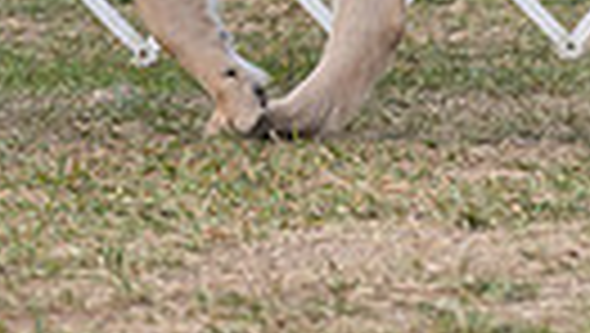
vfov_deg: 1.4
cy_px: -612
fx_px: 13734
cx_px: -173
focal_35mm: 877
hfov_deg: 2.5
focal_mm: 162
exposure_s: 1/2000
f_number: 4
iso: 400
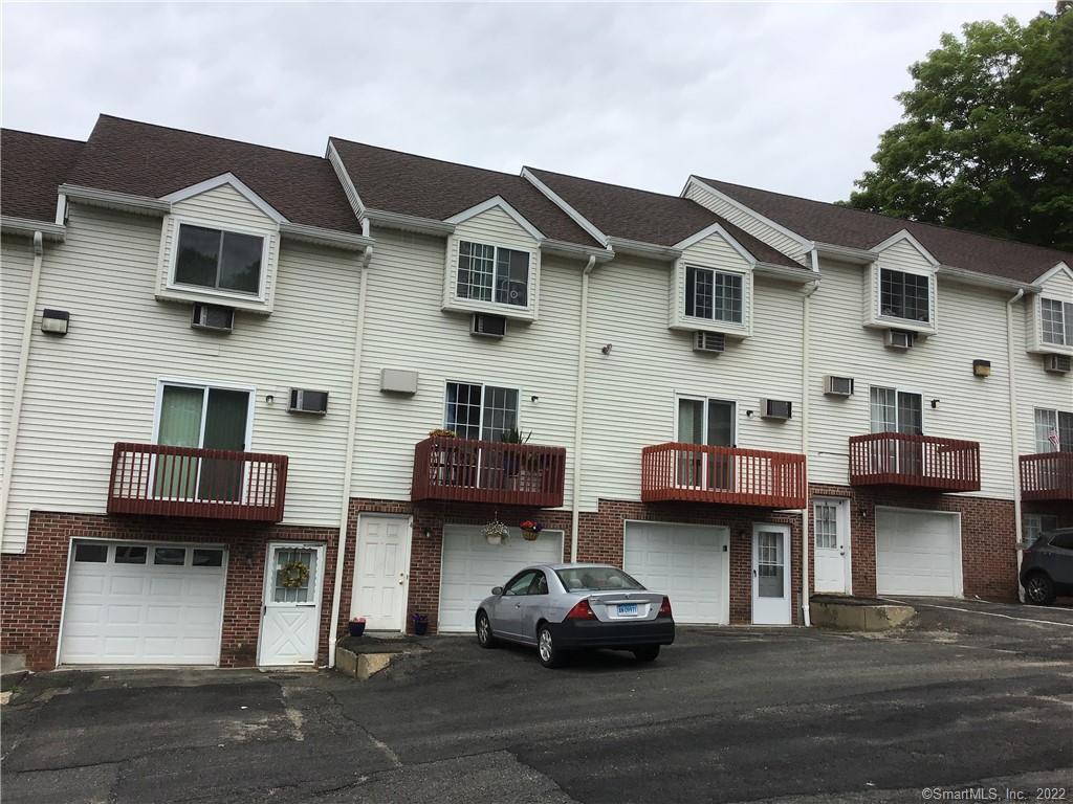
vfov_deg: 45.4
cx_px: 536
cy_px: 402
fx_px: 961
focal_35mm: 31
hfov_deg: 58.4
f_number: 2.4
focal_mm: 3.3
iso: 25
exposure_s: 1/204
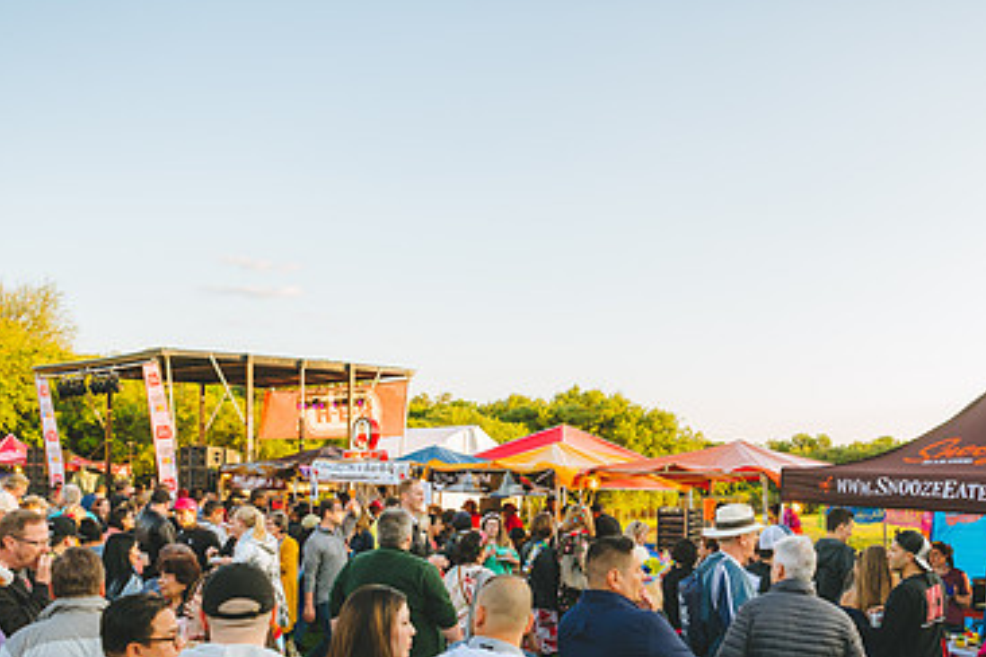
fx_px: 1041
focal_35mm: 38
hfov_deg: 50.1
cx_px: 622
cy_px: 510
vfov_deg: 34.2
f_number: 3.5
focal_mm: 24
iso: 64
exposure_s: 1/160
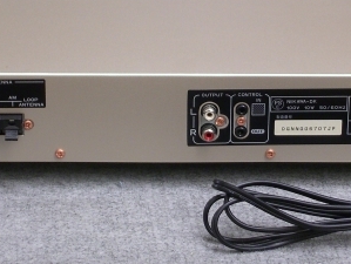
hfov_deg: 11.5
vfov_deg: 8.7
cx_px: 208
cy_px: 48
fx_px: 1736
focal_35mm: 171
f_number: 4.4
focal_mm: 16.6
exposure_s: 1/6
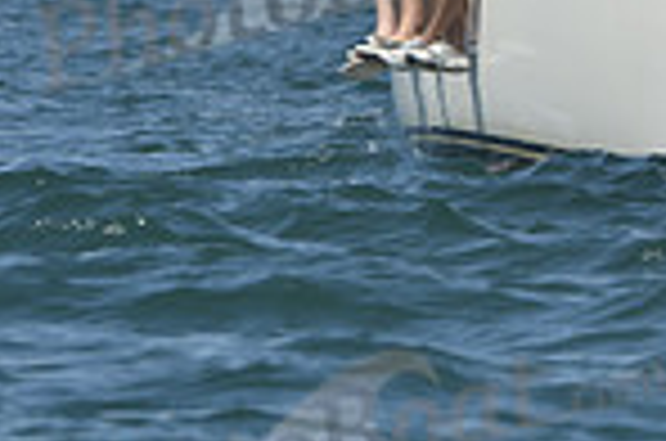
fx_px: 21765
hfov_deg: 1.8
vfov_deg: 1.2
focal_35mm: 1179
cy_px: 146
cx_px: 904
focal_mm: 300
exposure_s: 1/800
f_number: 10
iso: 280
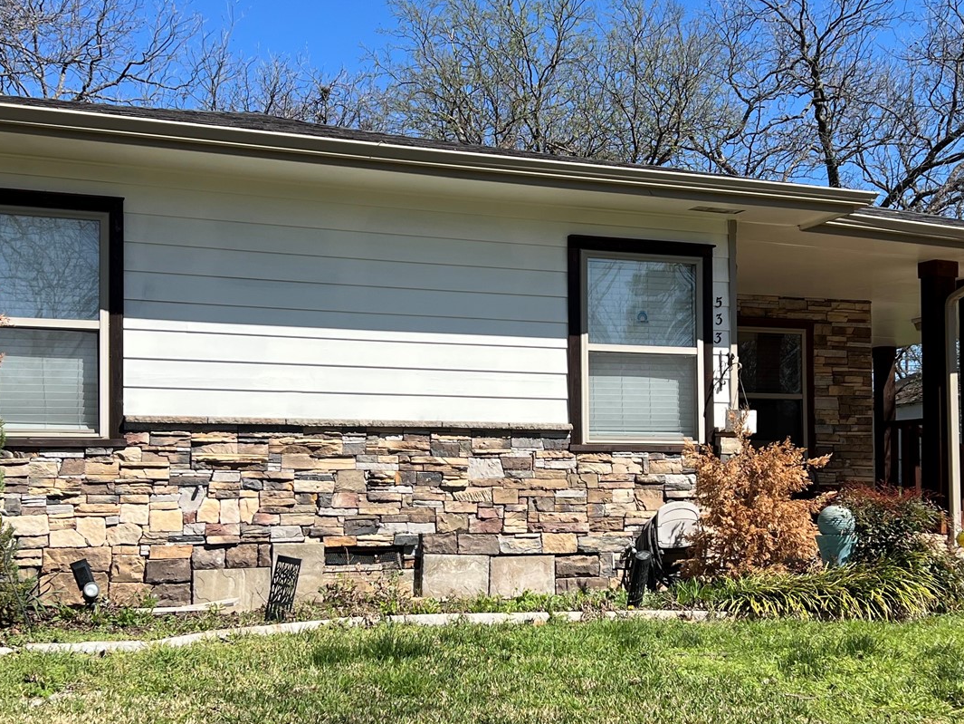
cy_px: 428
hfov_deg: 38.2
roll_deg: +0.4
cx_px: 467
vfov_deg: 29.1
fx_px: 1393
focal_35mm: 50
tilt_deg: +3.3
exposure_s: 1/3356
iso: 50
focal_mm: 5.7
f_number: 1.5
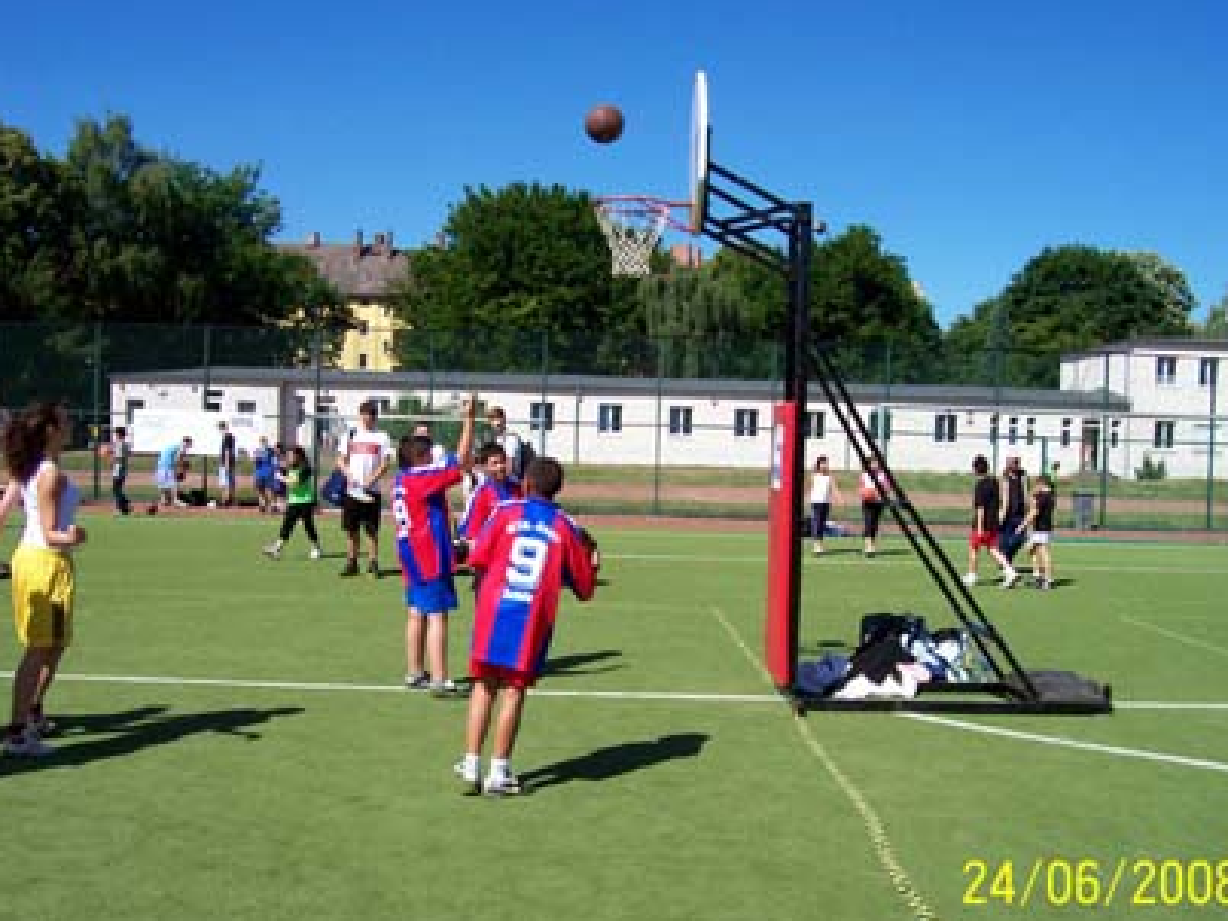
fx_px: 1348
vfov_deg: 37.7
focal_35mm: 38
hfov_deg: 49.0
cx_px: 625
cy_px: 503
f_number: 5.1
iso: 80
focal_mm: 5.6
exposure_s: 1/556
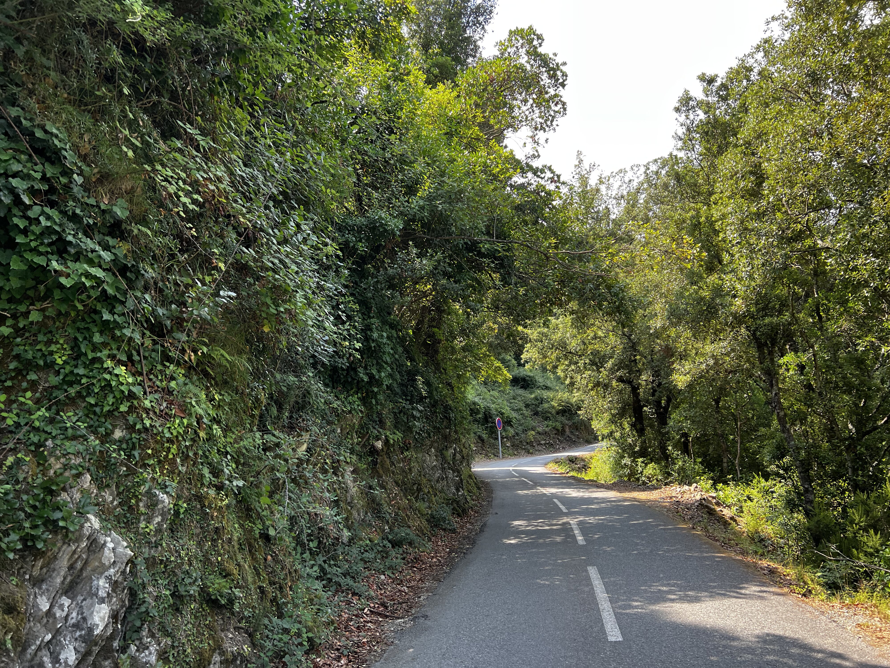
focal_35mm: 26
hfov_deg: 67.3
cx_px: 445
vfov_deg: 53.1
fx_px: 668
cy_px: 334
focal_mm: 5.7
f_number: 1.5
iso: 50
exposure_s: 1/446
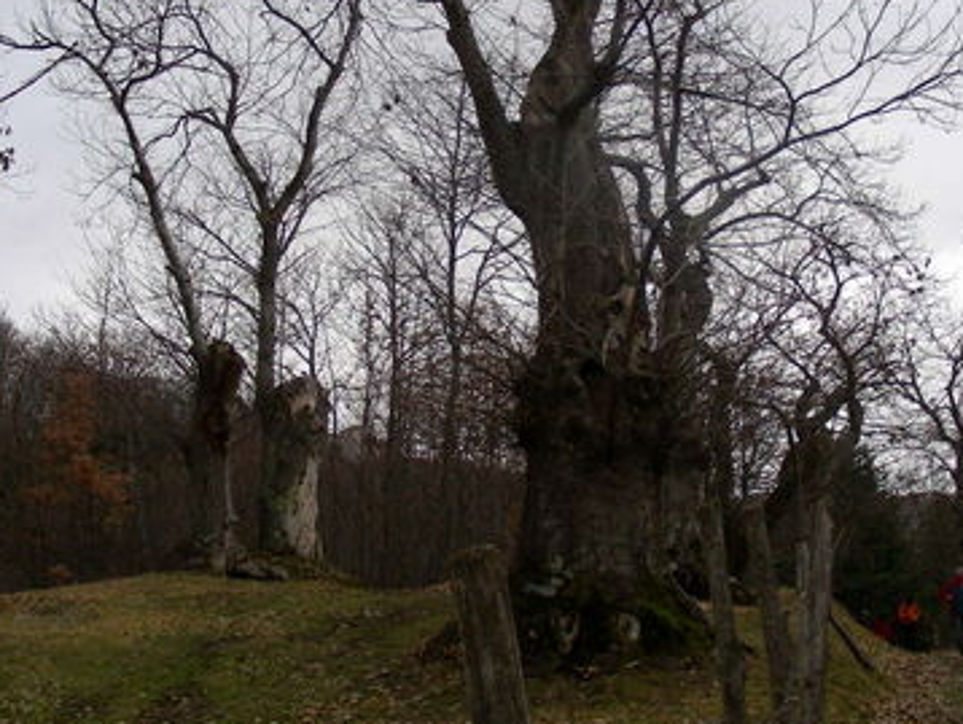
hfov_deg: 36.1
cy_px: 236
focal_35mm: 53
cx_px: 557
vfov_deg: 27.4
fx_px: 1475
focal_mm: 6.3
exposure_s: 1/107
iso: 50
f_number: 4
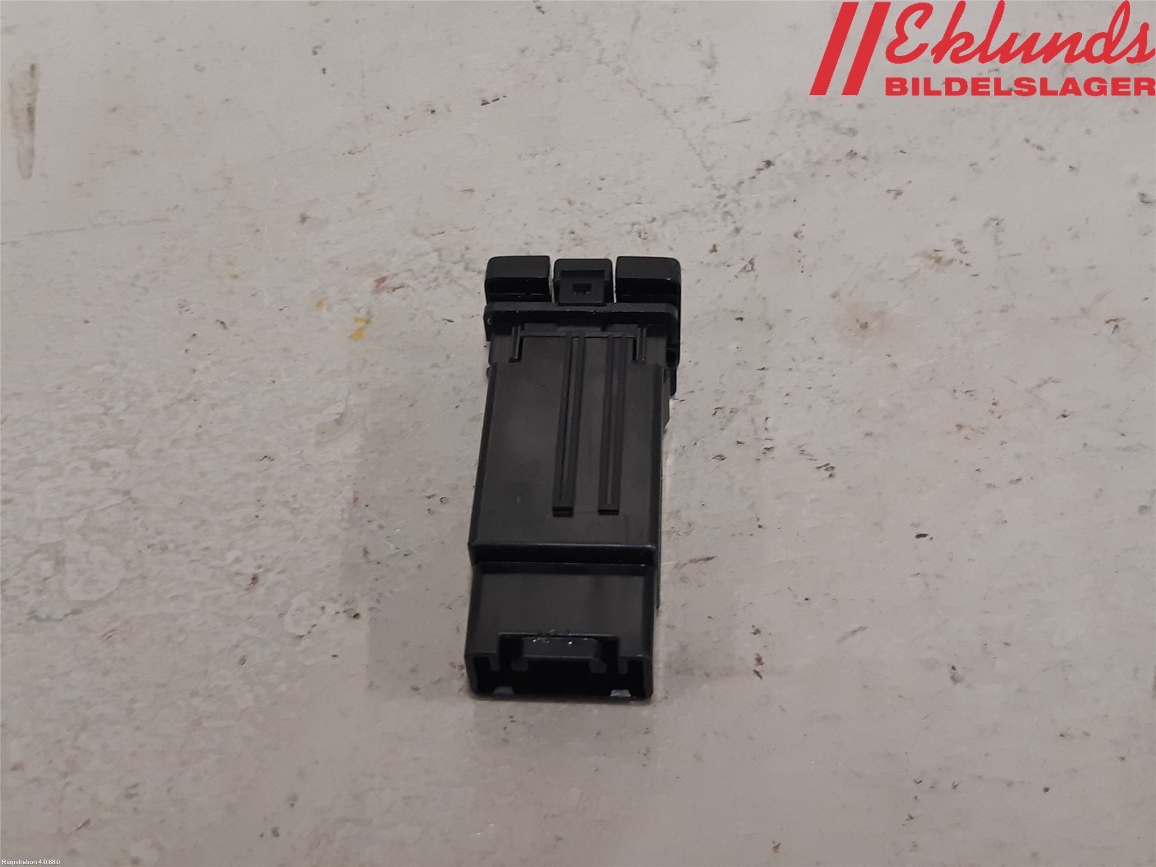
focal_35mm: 26
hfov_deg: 67.3
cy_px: 434
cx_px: 578
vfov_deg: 53.1
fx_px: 868
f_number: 1.7
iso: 160
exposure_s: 1/50
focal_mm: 3.93
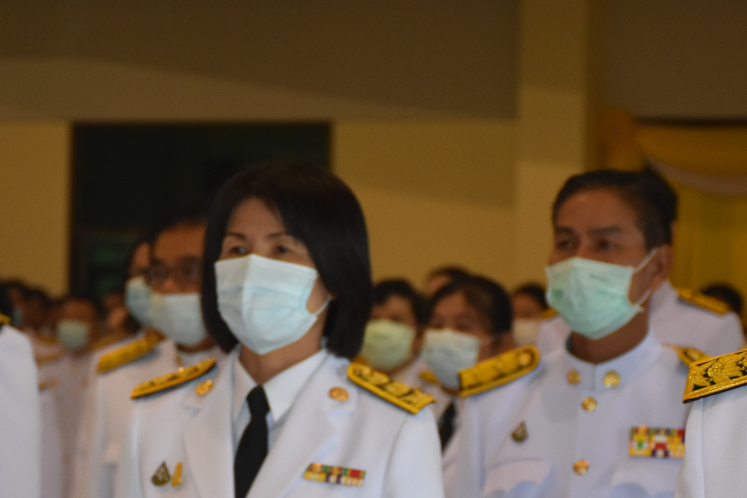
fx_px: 4481
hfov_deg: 9.5
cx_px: 331
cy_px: 486
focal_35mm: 216
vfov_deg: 6.3
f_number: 5
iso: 800
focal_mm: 70
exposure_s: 1/80
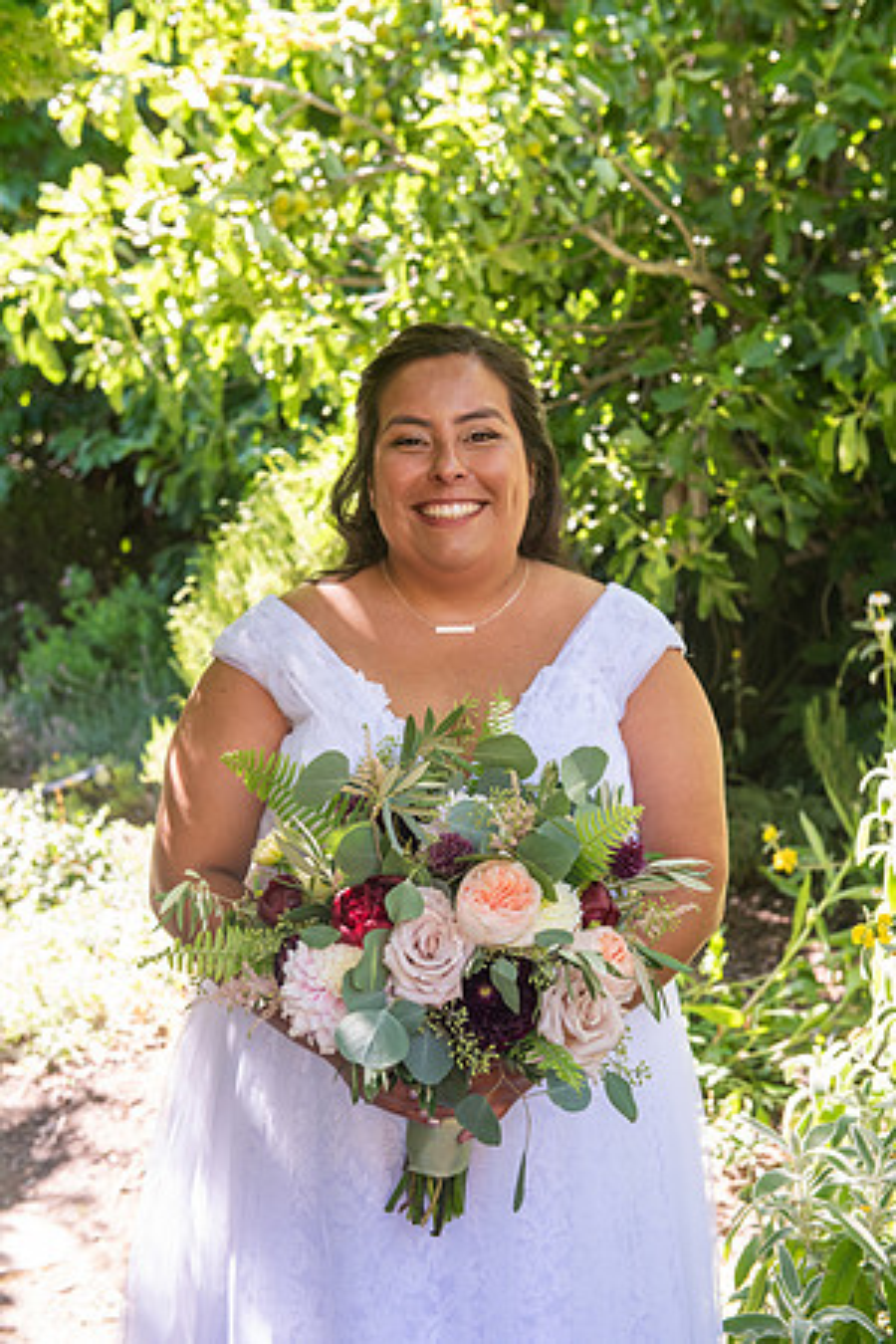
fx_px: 1941
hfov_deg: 26.0
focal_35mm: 52
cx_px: 448
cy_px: 672
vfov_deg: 38.2
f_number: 5
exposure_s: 1/160
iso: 640
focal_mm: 52
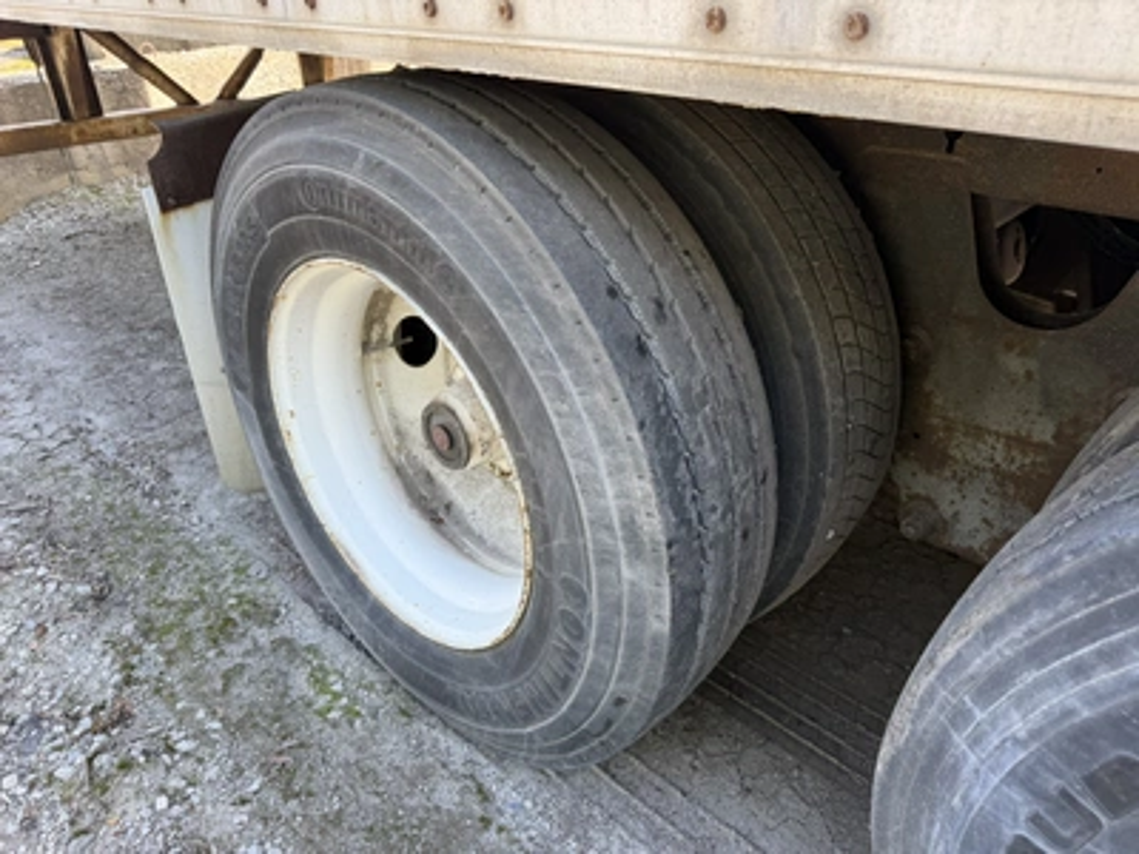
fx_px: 790
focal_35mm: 24
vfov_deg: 56.8
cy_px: 427
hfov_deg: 71.6
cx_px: 570
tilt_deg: -30.1
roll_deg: -2.4
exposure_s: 1/228
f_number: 1.78
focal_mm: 6.76
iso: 80
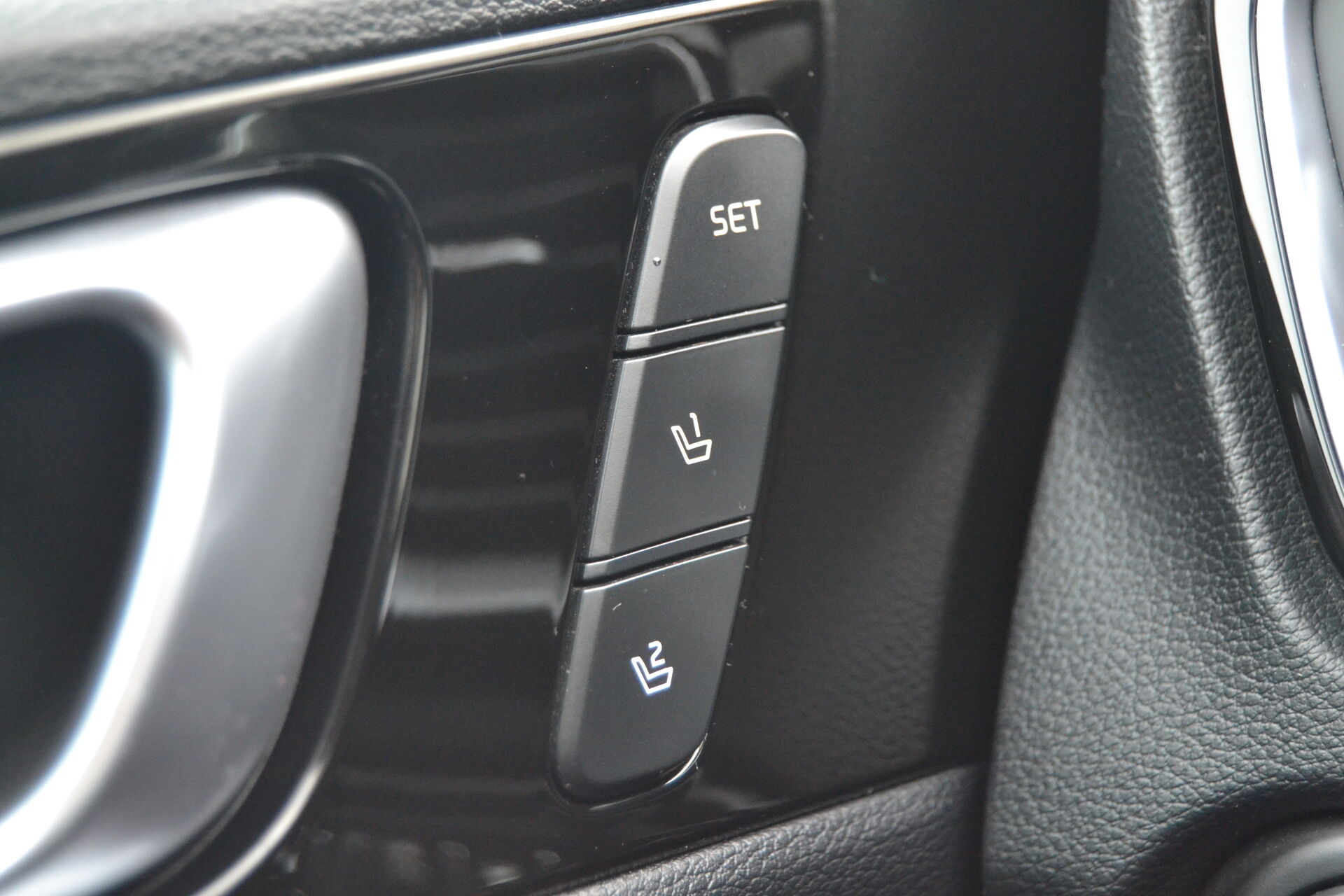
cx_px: 672
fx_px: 2352
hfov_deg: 31.9
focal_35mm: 63
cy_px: 448
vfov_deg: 21.6
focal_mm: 42
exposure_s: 1/60
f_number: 5
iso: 2200
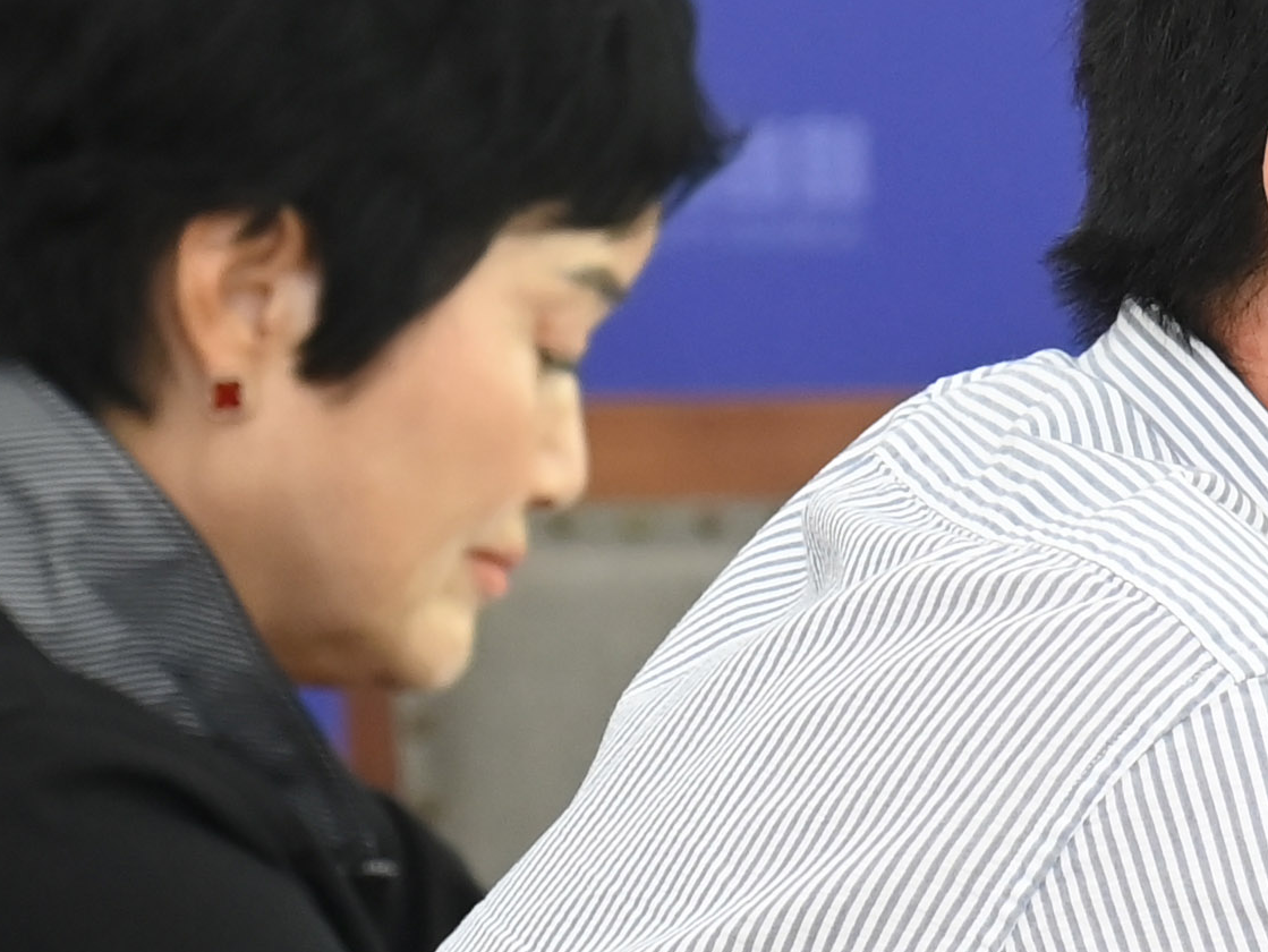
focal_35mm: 440
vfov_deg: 3.4
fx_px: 16123
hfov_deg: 4.5
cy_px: 851
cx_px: 2151
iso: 2500
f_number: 6.3
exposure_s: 1/250
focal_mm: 92
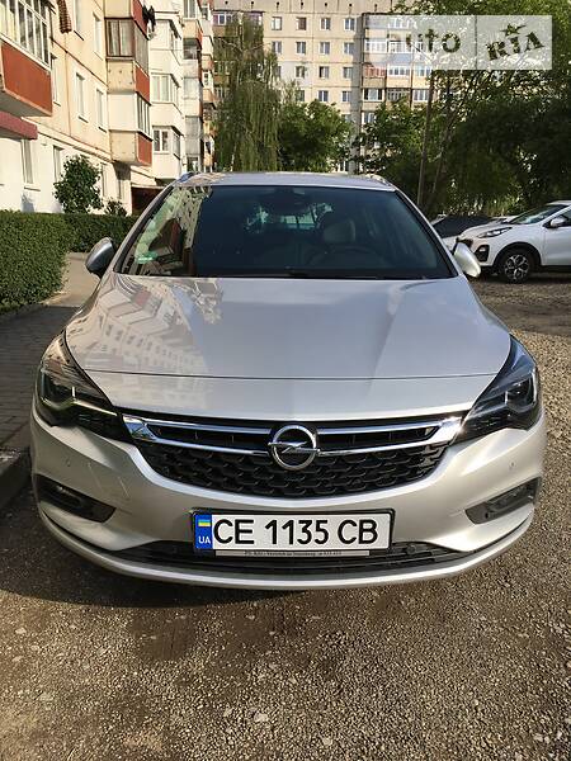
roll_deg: -0.3
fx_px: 638
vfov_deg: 61.7
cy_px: 380
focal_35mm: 29
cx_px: 286
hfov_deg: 48.2
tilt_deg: -12.7
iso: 25
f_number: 2.2
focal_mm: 4.2
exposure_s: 1/1241
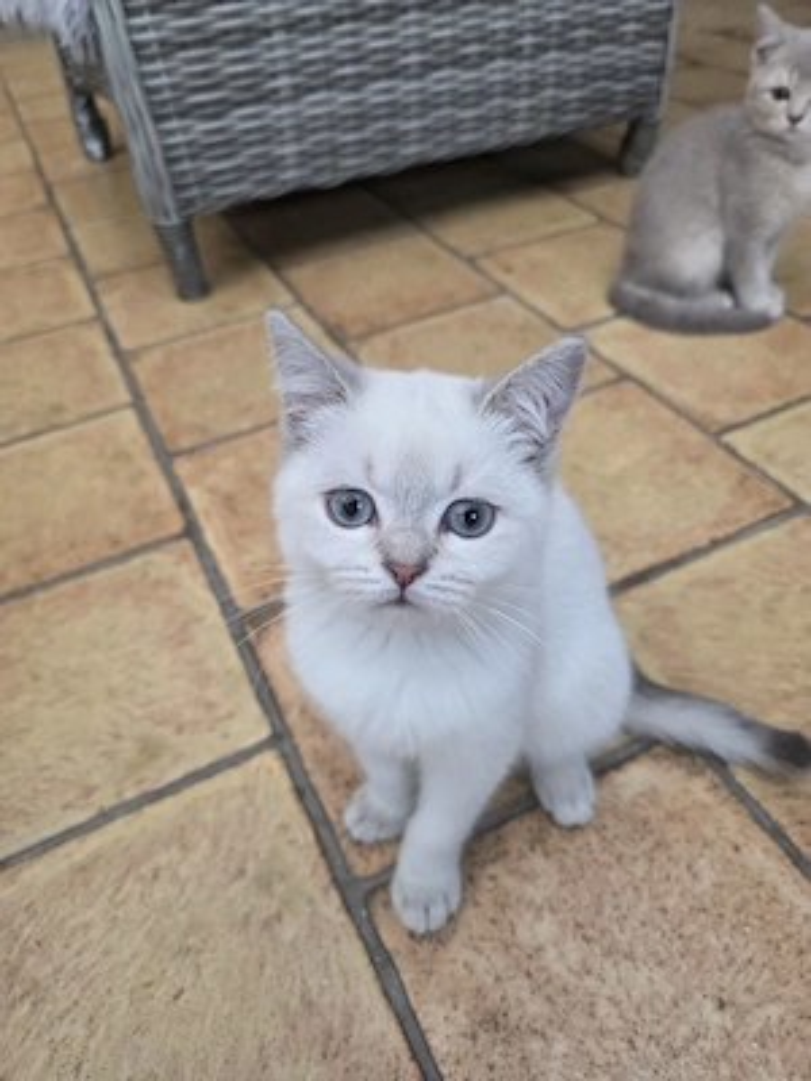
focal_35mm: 23
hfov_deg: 58.9
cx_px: 406
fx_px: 718
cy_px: 540
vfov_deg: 73.9
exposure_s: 1/101
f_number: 1.7
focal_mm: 6.3
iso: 640
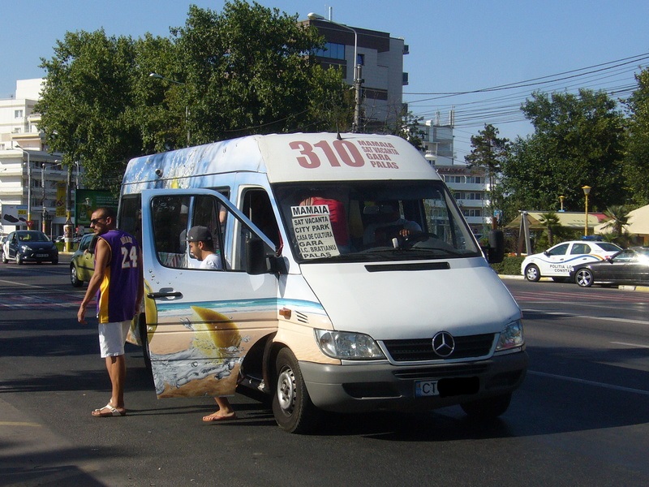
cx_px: 324
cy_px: 244
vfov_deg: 21.6
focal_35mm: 68
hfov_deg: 28.6
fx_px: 1275
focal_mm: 9.1
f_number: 7
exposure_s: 1/400
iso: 100
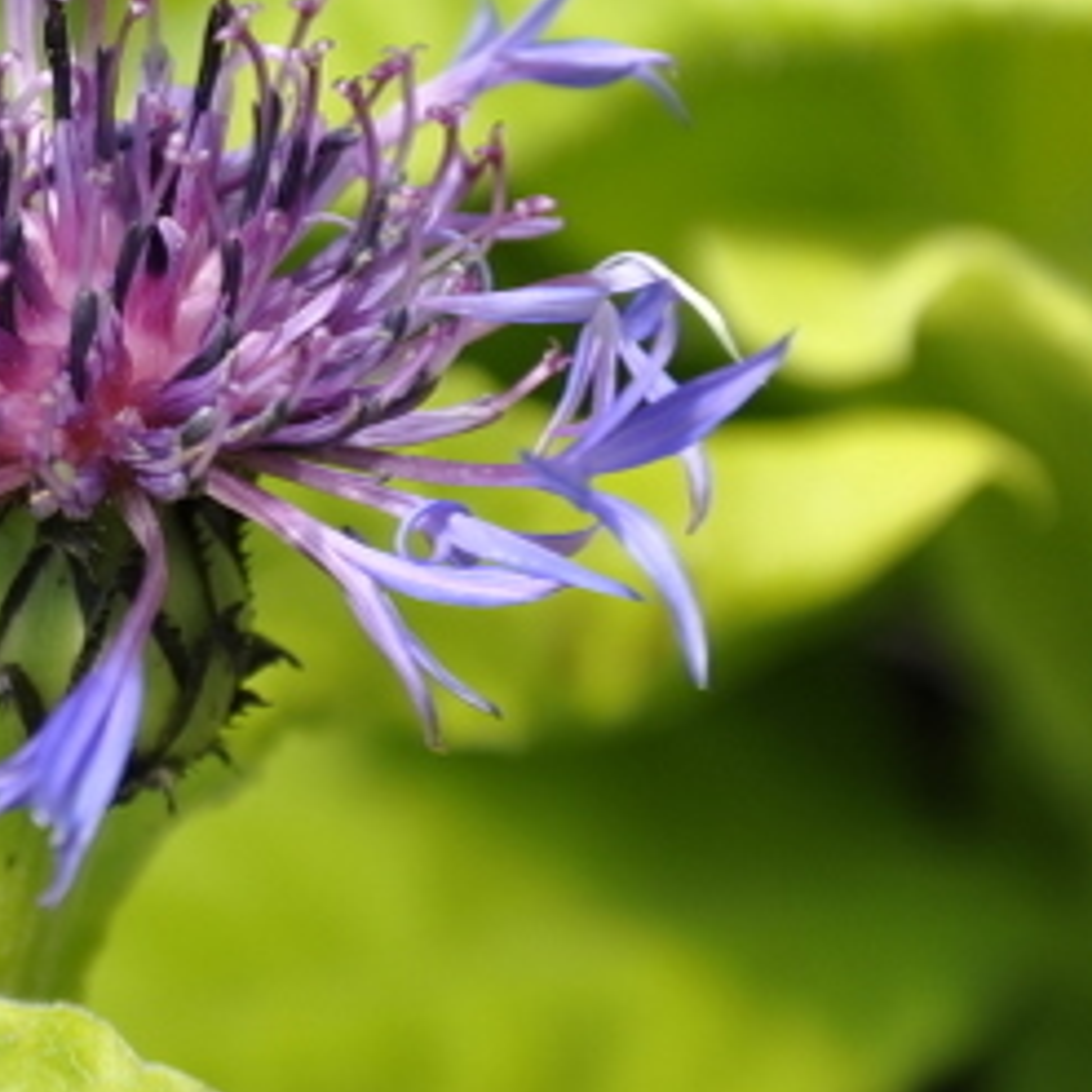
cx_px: 27
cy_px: 393
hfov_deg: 4.0
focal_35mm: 432
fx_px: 15432
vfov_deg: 4.1
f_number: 7.1
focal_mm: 105
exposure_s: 1/200
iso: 200
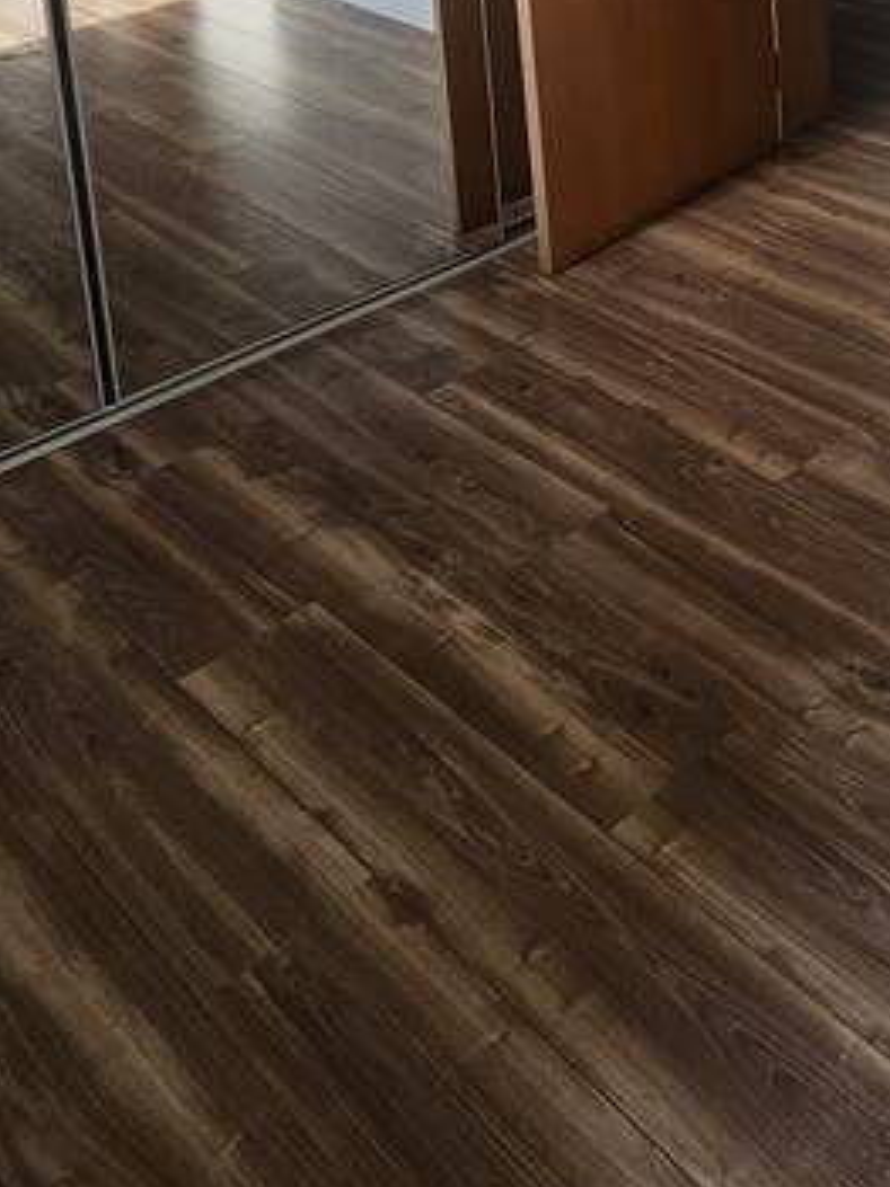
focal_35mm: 40
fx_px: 1372
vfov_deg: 37.0
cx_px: 1096
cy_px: -200
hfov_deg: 30.1
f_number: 2.2
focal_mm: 2.2
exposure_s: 1/124
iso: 50
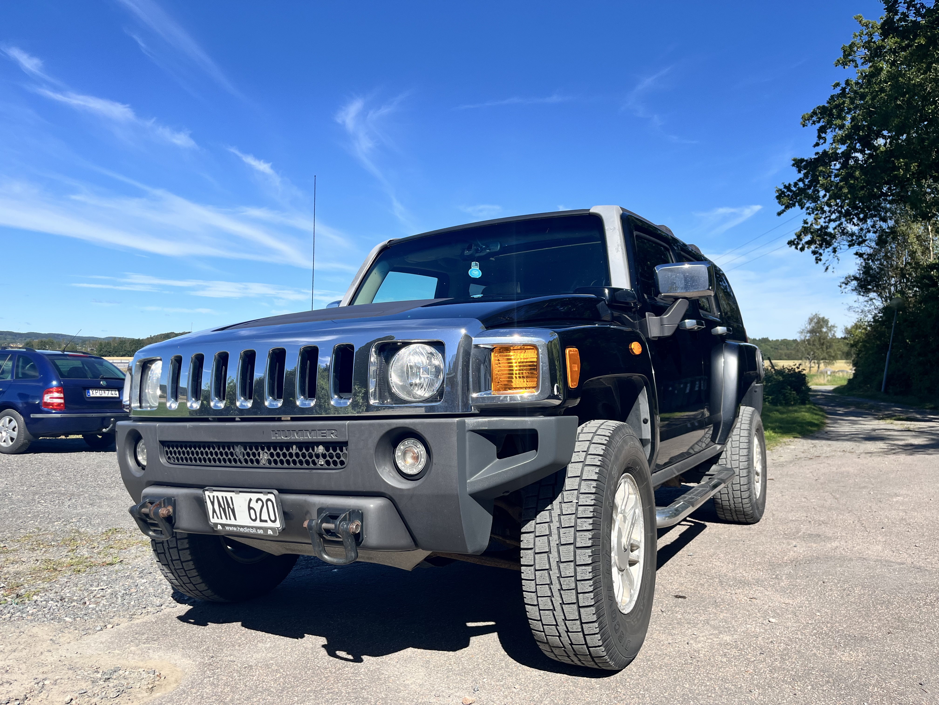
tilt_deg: -0.5
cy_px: 352
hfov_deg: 67.3
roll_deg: -1.4
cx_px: 470
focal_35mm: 26
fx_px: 705
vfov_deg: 53.1
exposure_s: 1/3215
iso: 50
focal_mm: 5.1
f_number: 1.6
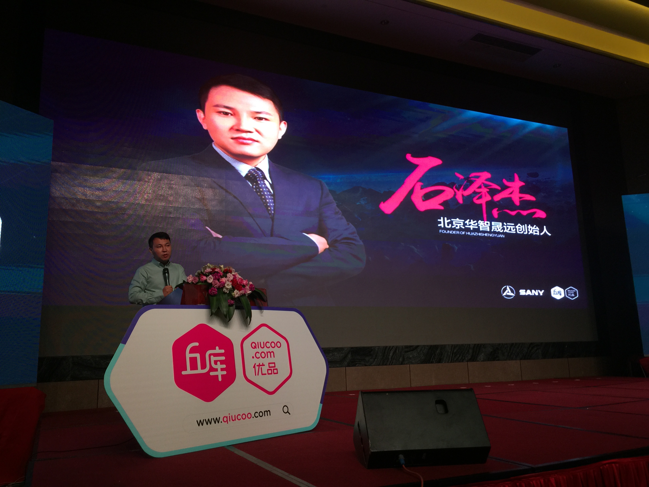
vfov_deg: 48.2
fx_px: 544
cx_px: 324
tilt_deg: +10.6
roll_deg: +0.1
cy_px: 244
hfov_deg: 61.7
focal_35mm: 29
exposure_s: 1/33
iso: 32
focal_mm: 4.15
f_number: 2.2
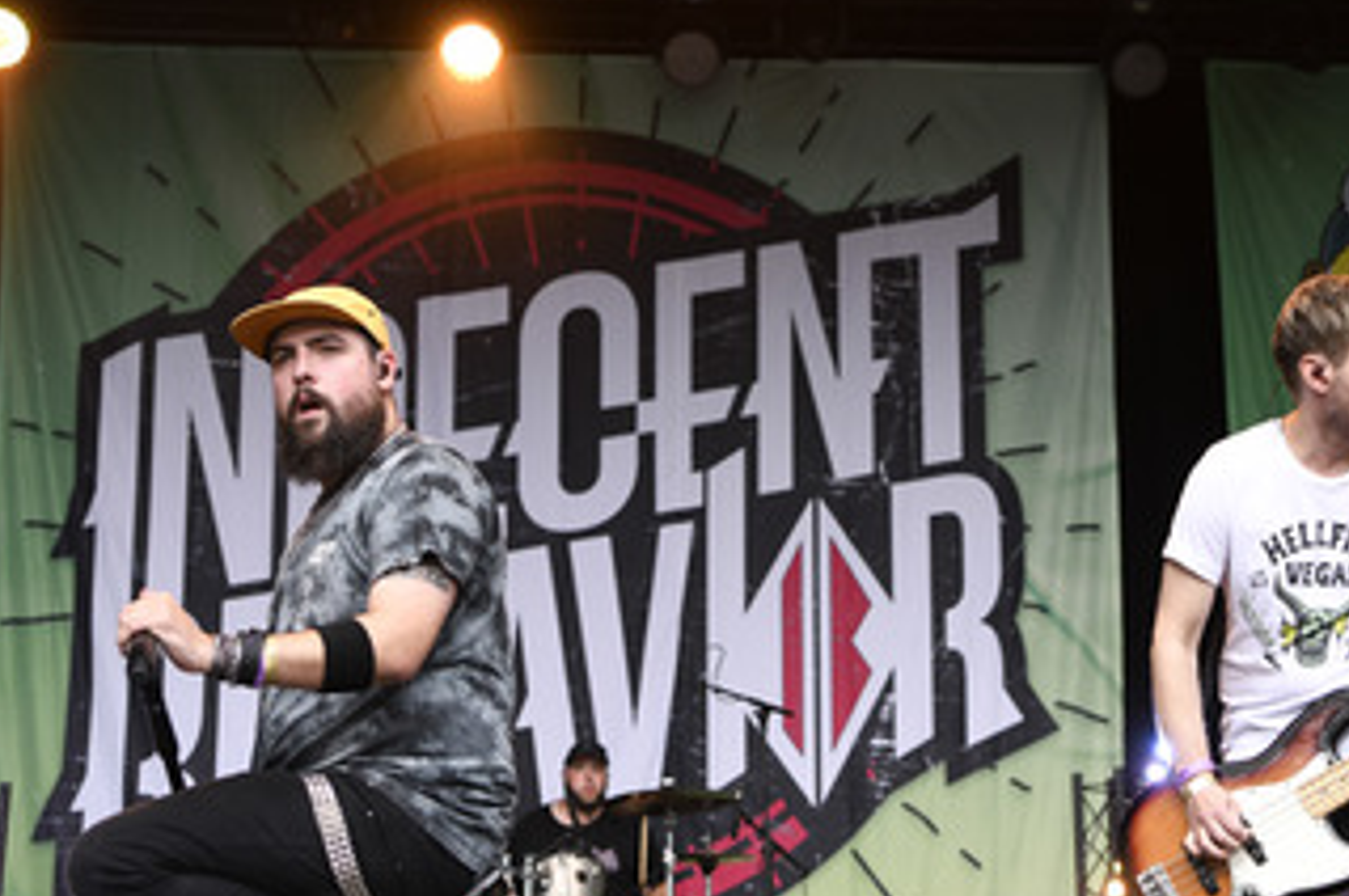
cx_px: 903
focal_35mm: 65
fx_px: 2433
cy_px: 503
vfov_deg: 20.9
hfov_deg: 30.7
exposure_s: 1/640
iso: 800
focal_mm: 46
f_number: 3.5
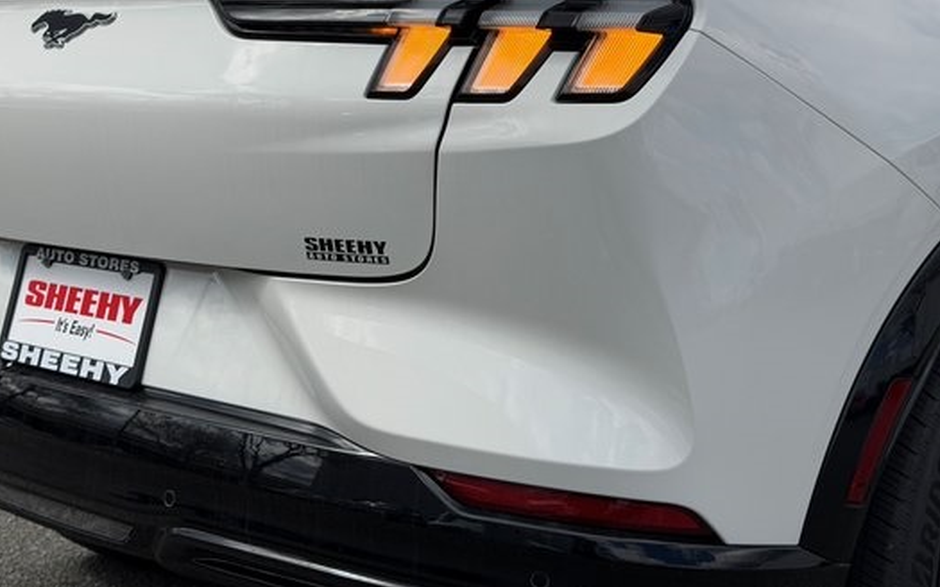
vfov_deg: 20.8
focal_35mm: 62
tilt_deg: -2.9
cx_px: 396
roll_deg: -3.2
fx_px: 1588
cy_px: 170
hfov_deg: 32.9
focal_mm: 6.76
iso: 64
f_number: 1.78
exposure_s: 1/6536
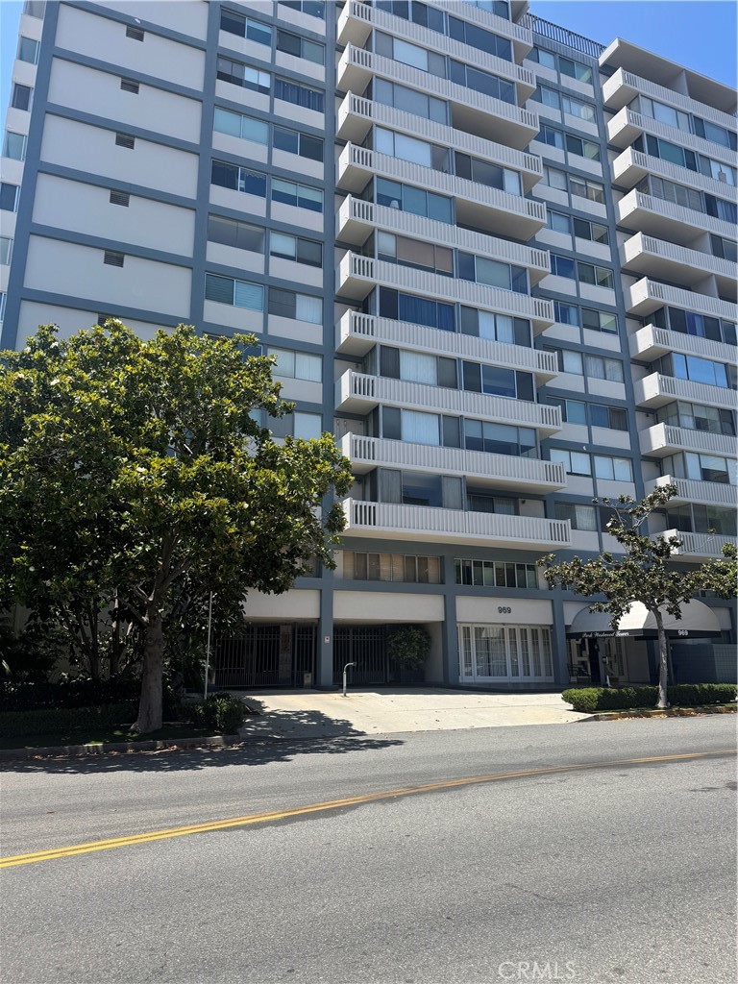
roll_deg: +1.1
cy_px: 492
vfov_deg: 71.6
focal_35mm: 24
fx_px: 682
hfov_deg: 56.8
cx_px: 369
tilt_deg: +15.7
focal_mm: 6.76
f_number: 1.78
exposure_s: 1/2506
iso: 80
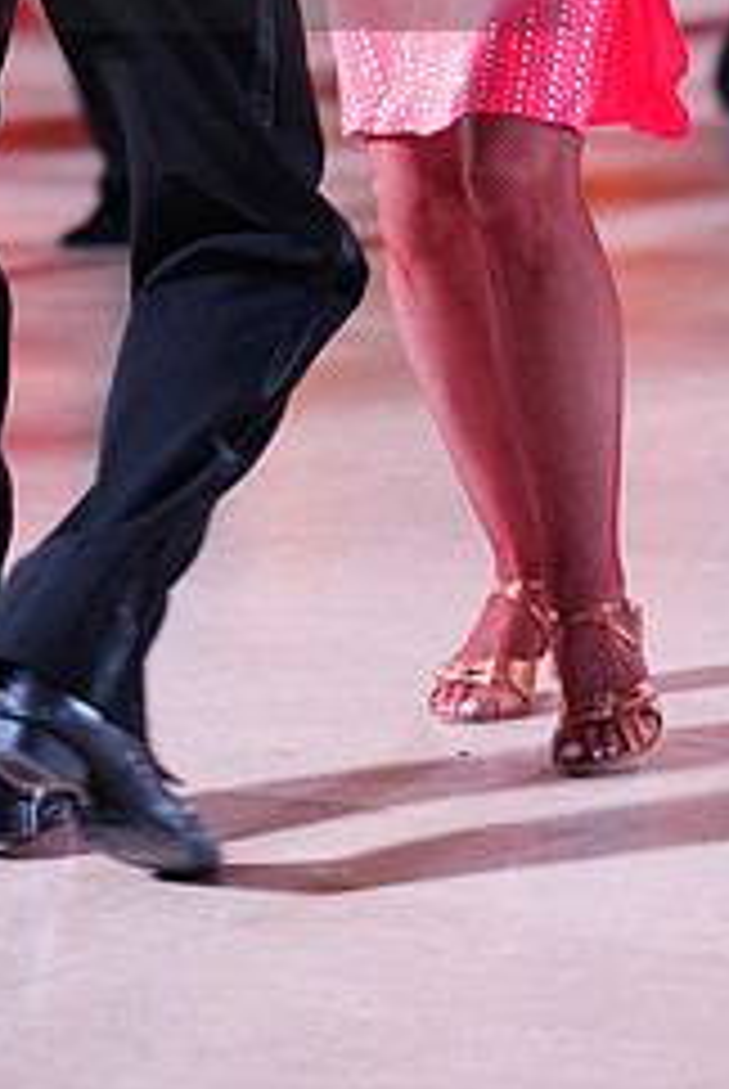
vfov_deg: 6.8
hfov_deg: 4.6
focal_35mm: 299
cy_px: -117
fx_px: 9056
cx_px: -47
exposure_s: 1/400
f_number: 2.8
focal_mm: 125
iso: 1600
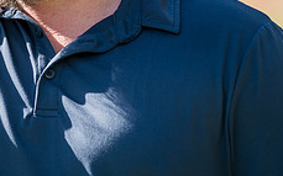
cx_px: -14
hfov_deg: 7.1
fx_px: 2267
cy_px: -42
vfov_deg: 4.4
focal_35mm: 294
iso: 250
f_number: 2.8
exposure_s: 1/1600
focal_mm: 114
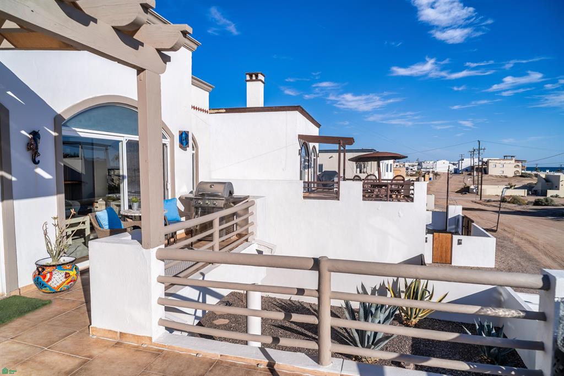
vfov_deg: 61.9
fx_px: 313
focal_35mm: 20
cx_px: 282
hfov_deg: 84.0
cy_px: 188
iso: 100
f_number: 4.5
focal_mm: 20
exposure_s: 1/1600
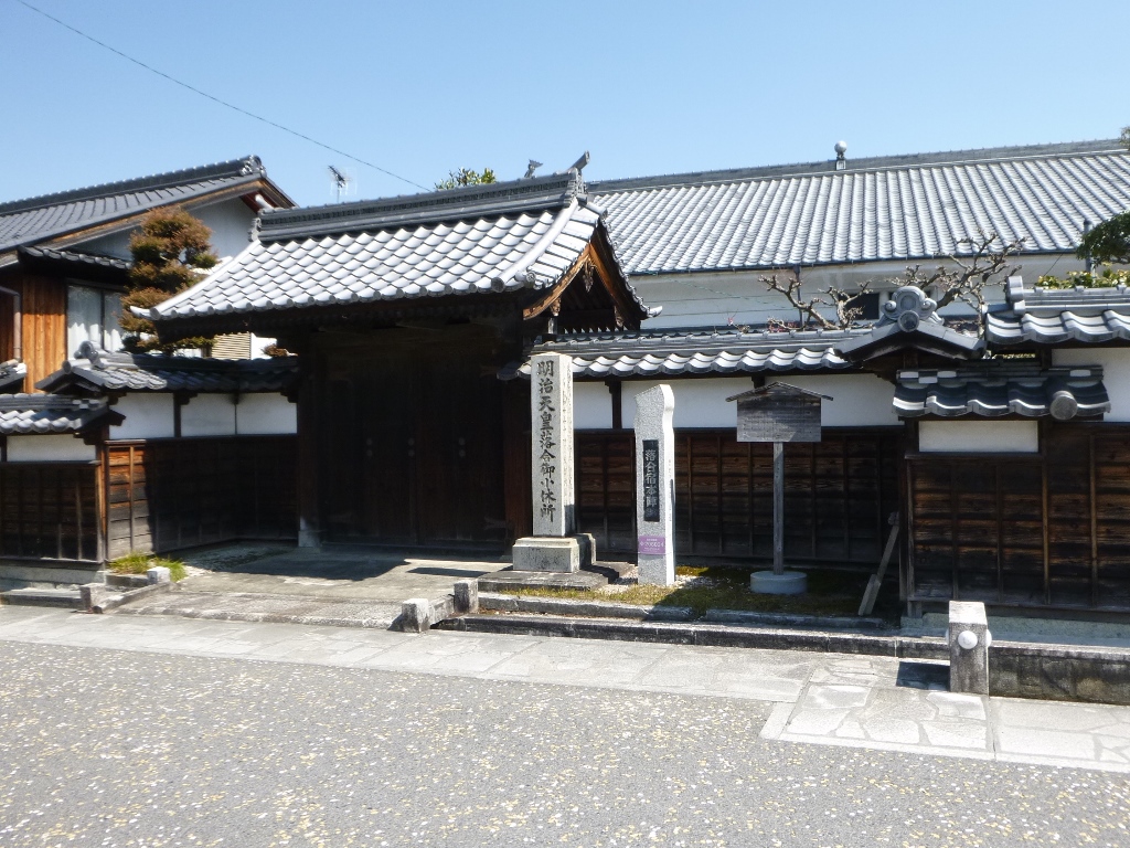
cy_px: 424
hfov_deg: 69.4
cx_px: 565
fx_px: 816
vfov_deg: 54.9
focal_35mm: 25
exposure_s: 1/320
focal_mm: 4.5
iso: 100
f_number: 3.9
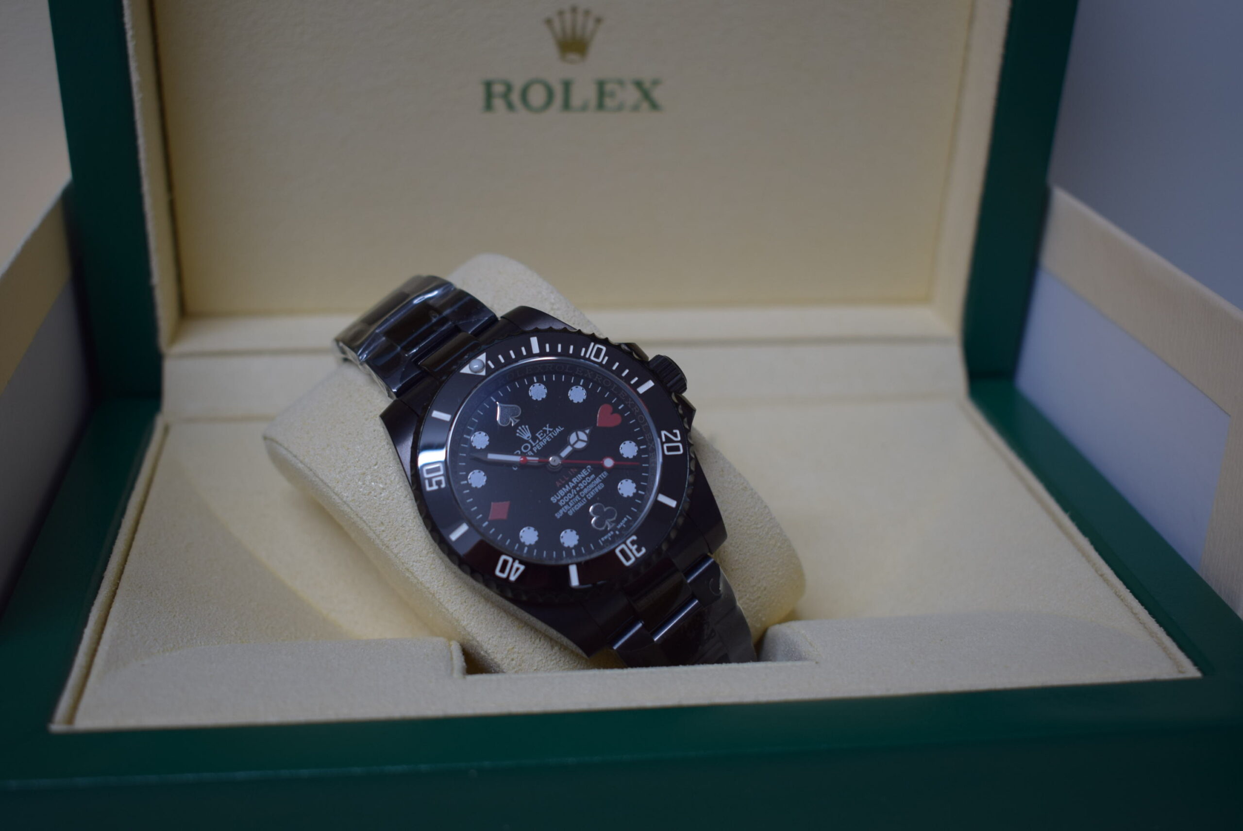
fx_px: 1607
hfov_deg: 42.3
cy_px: 416
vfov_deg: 29.0
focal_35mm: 46
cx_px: 622
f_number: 4.2
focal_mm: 31
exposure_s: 1/60
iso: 320
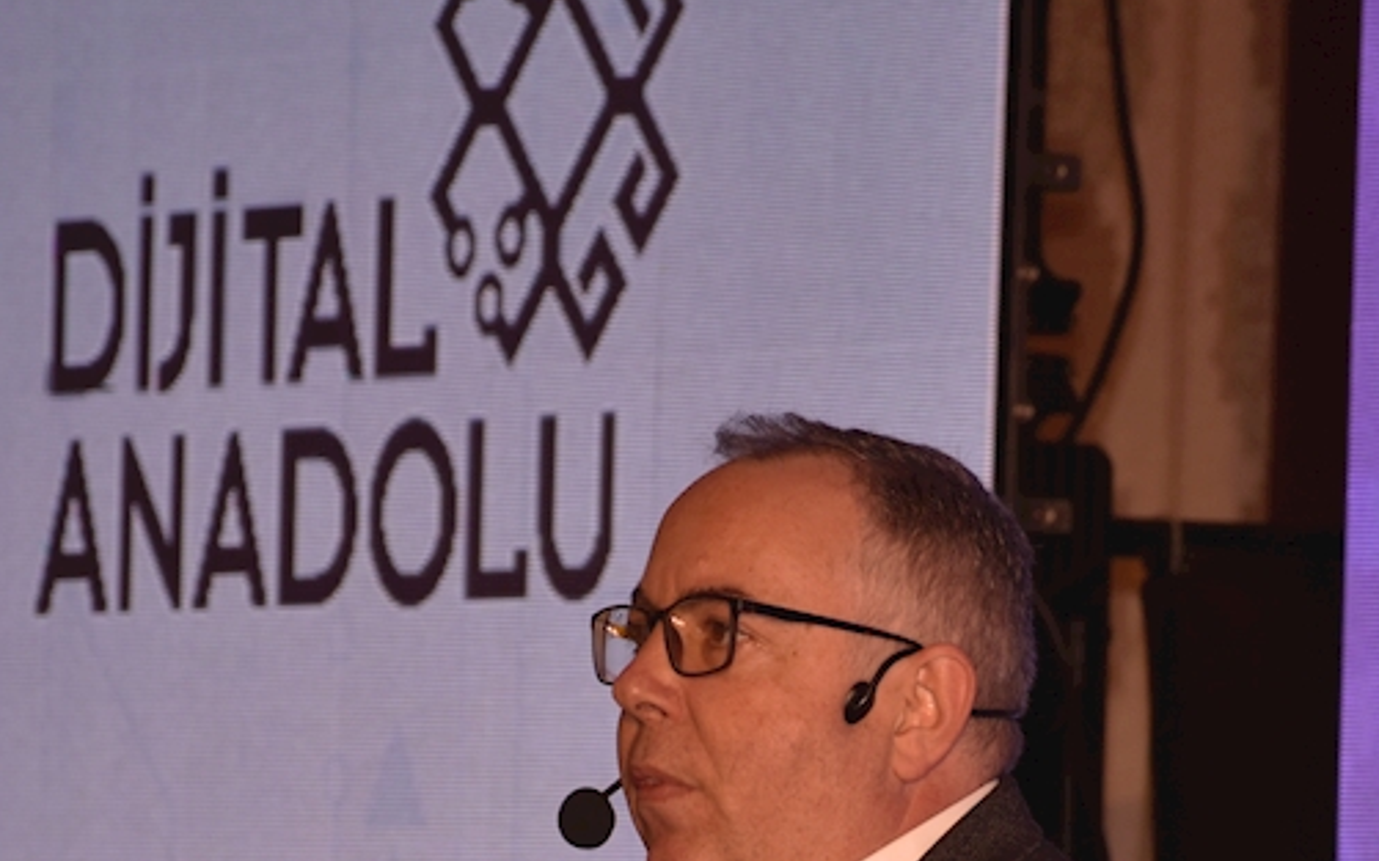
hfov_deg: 4.1
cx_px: 840
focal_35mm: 513
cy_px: 935
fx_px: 19278
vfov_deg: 2.6
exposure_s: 1/80
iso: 200
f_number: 5.6
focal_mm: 140
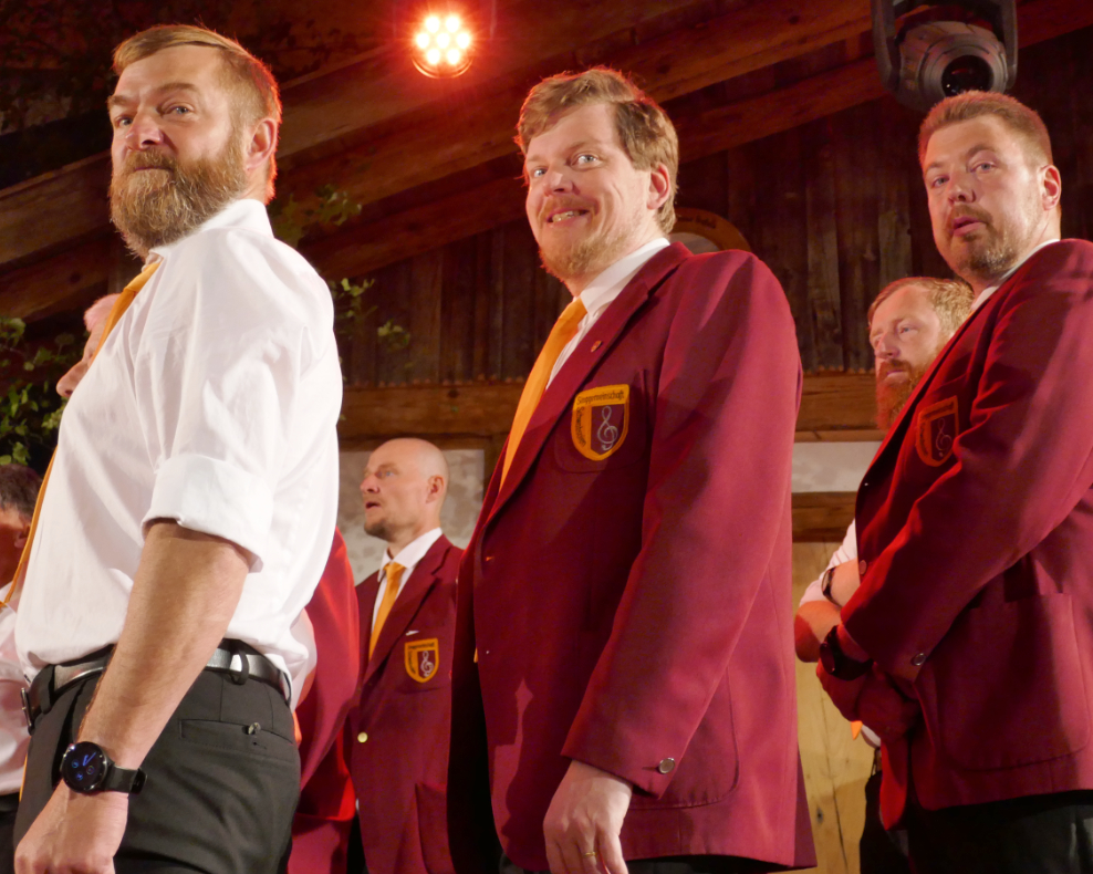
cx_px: 500
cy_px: 435
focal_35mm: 57
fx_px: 1844
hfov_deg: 33.0
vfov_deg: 26.7
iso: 1000
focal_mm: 18.2
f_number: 4.1
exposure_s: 1/80
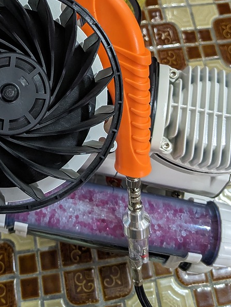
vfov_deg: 38.9
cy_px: 63
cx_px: 57
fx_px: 418
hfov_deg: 30.4
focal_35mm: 47
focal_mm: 4.38
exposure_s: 1/24
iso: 315
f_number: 1.73
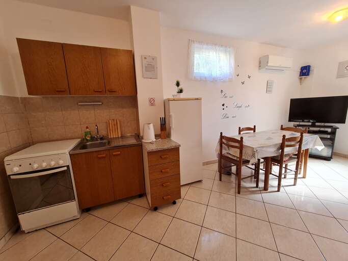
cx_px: 174
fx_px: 131
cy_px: 130
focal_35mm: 13
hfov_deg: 106.2
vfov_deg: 89.9
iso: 125
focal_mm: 1.74
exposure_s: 1/50
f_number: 2.2
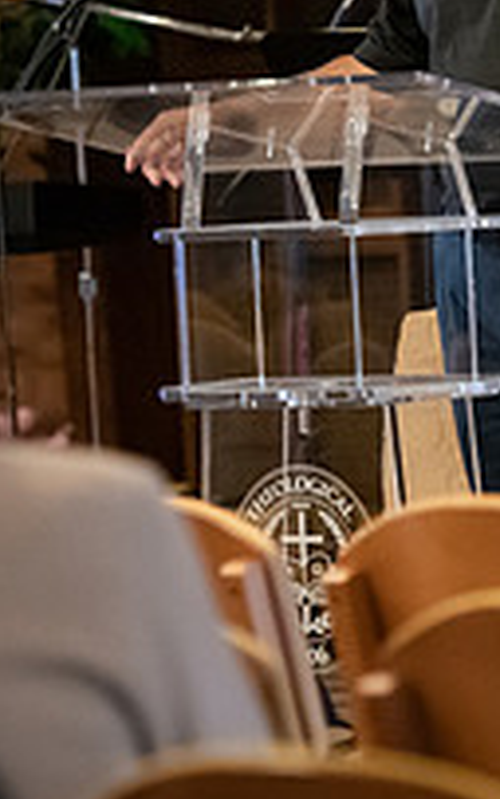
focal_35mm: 356
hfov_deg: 3.7
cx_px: 528
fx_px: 7756
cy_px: 128
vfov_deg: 5.9
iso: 5000
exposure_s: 1/200
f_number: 2.8
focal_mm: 122
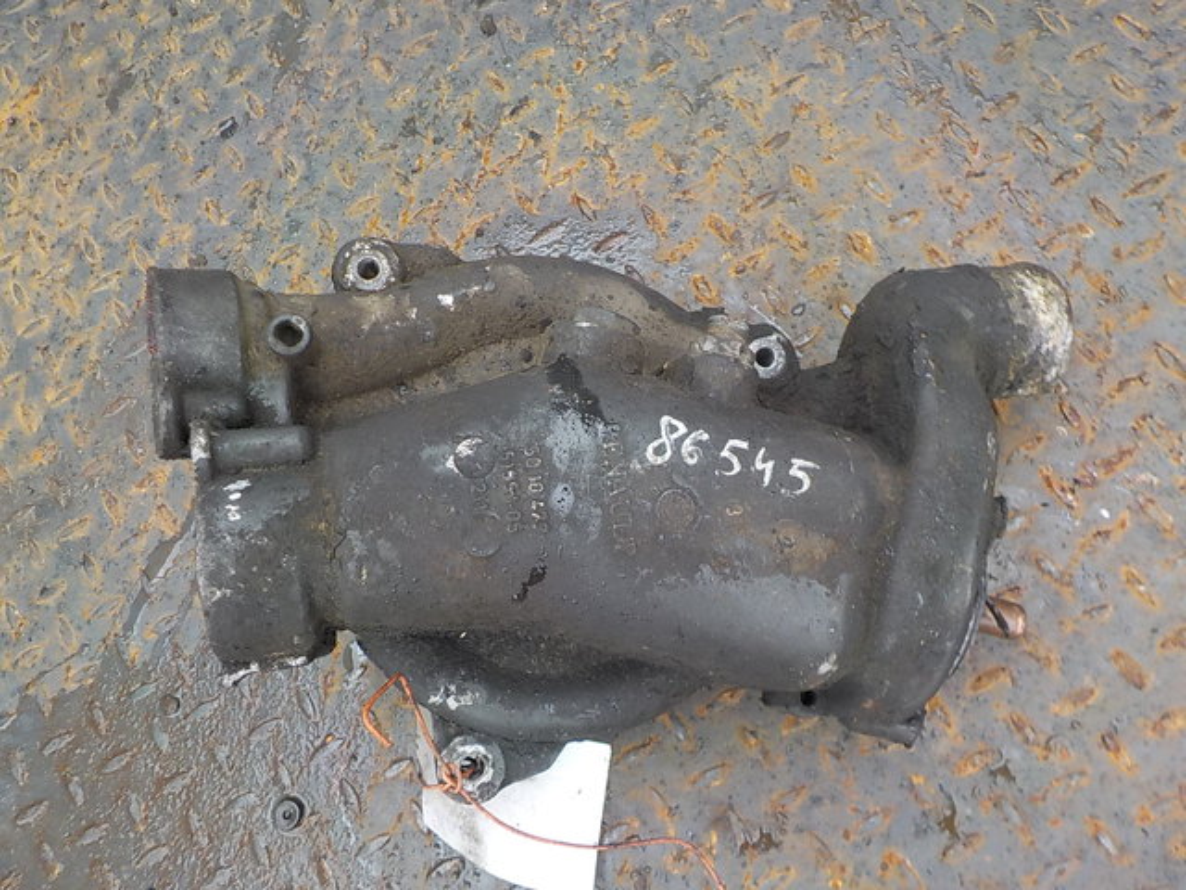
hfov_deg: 60.0
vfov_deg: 46.8
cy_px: 445
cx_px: 593
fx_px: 1028
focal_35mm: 30
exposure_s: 1/40
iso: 125
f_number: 3.3
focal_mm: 4.1
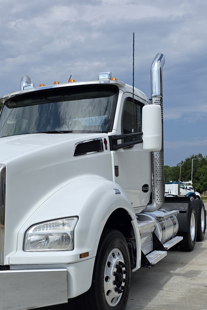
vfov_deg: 45.9
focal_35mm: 42
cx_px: 94
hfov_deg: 31.9
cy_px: 199
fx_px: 362
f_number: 1.7
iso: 64
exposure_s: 1/7944
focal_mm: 6.3
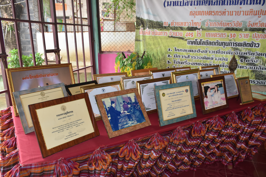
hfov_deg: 61.9
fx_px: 222
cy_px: 88
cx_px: 133
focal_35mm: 30
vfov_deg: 43.6
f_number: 4.5
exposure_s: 1/80
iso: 800
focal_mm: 20
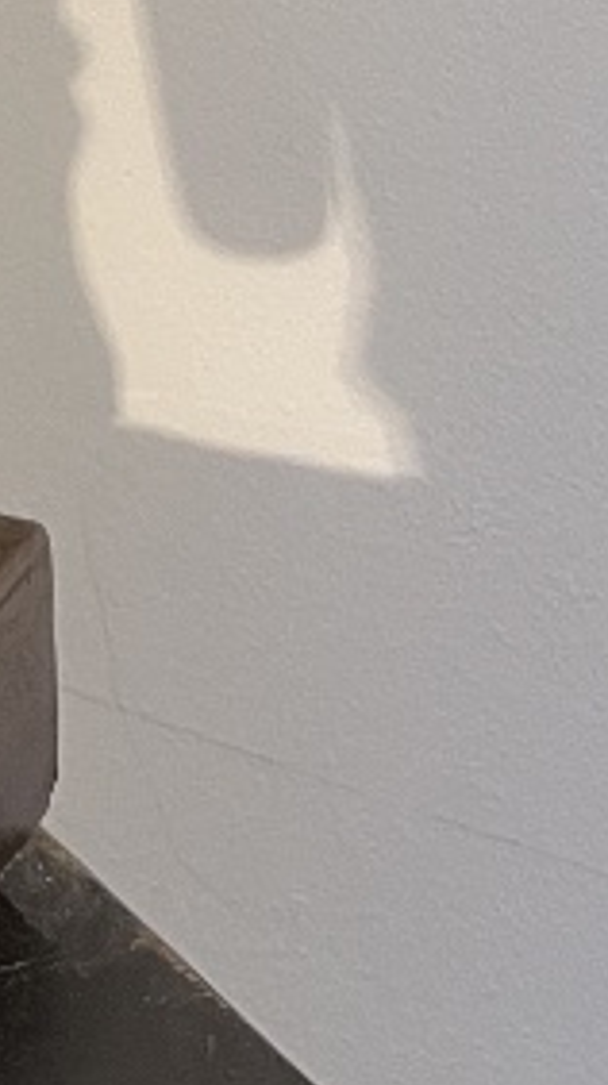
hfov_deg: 9.8
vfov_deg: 16.0
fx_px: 3335
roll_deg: -0.9
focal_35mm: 116
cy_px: -793
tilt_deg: -1.5
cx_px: -573
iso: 160
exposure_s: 1/50
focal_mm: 5.1
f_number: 1.6
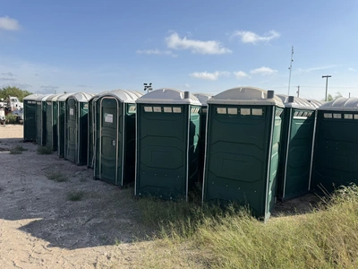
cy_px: 134
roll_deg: -2.1
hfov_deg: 71.6
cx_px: 179
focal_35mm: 24
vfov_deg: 56.8
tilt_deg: -6.5
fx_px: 248
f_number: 1.78
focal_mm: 6.76
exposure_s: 1/5319
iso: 80
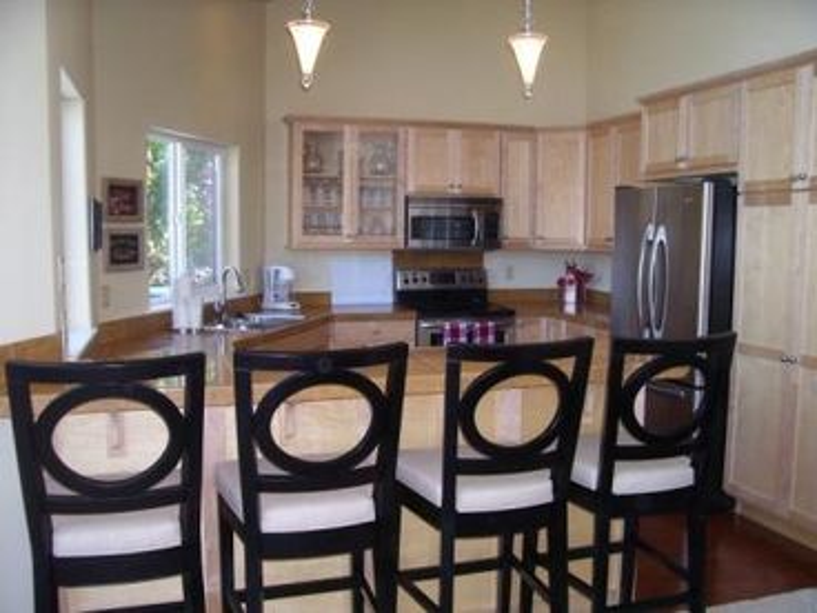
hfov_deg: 54.0
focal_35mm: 34
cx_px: 408
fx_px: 802
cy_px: 306
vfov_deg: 41.8
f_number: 2.7
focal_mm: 5.6
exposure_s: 1/60
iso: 80
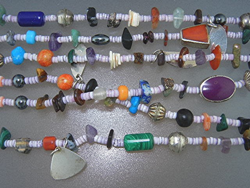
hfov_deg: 42.1
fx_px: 325
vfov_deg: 32.2
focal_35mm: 45
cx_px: 125
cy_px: 94
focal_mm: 8.1
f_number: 3.8
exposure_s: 1/30
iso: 200
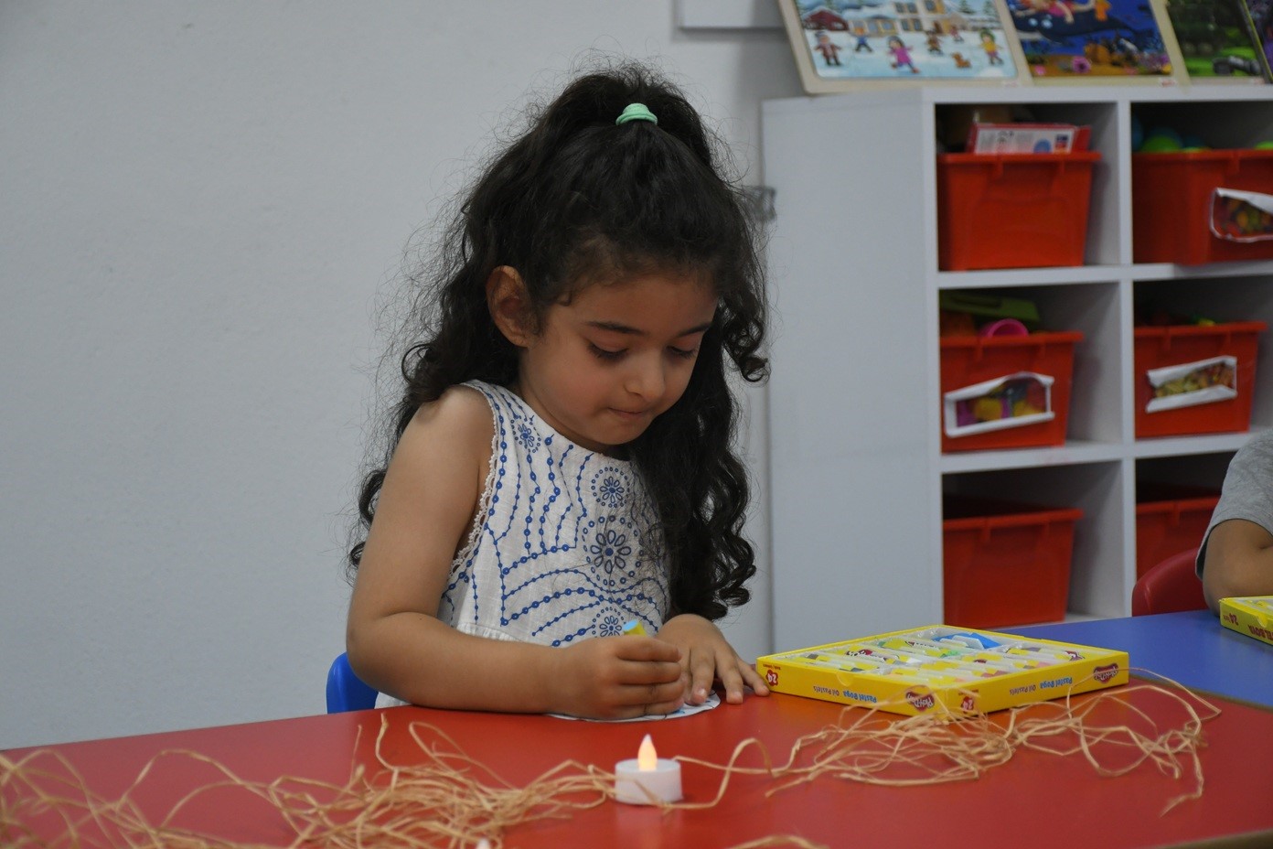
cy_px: 424
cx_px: 636
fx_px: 2758
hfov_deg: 26.0
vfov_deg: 17.5
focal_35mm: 78
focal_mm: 52
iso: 1600
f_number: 4.8
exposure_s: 1/250
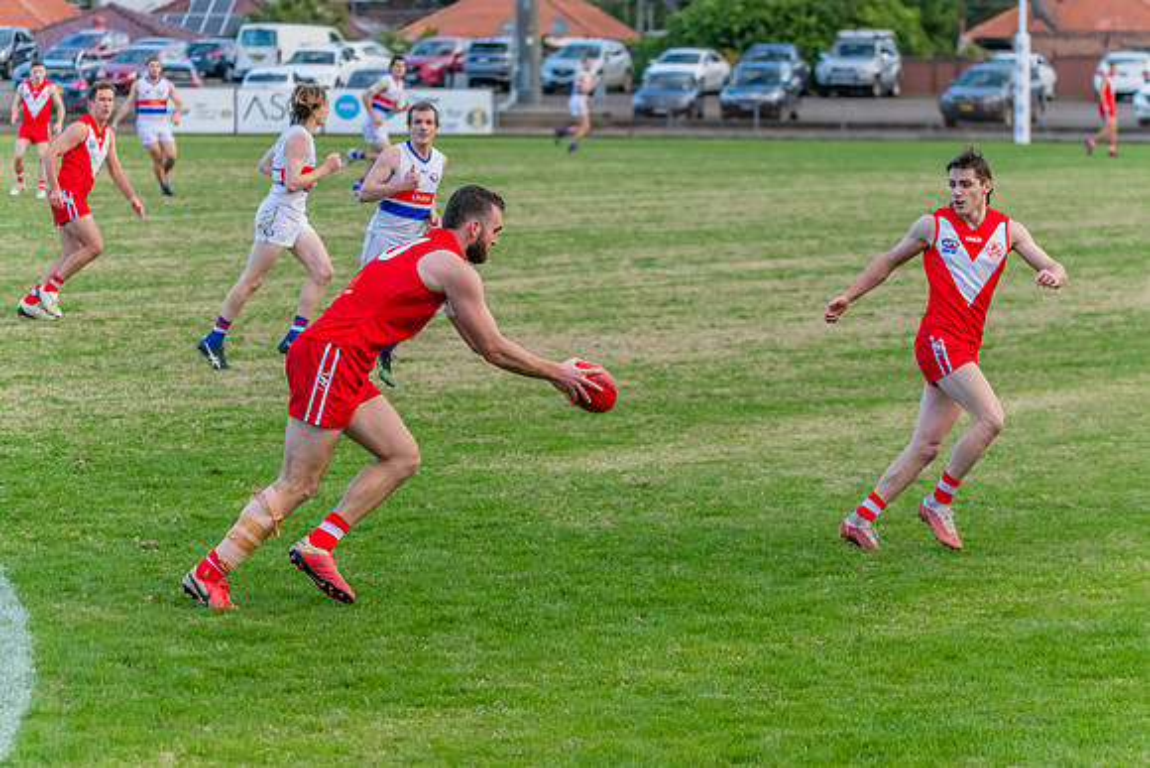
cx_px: 599
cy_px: 401
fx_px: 5505
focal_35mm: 172
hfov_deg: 11.9
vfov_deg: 8.0
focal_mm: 150
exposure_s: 1/1600
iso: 2000
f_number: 5
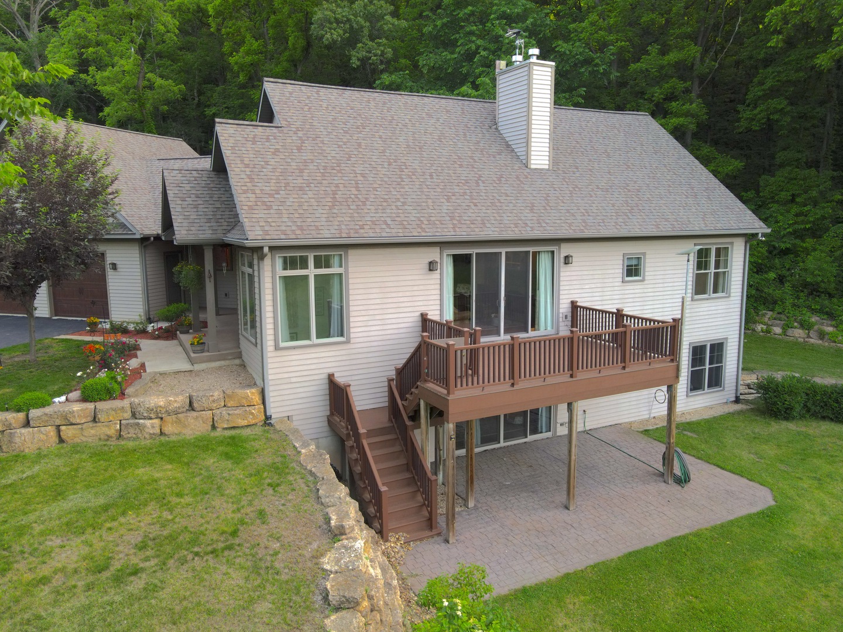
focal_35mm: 24
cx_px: 422
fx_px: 584
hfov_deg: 71.6
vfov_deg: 56.8
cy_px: 316
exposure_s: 1/60
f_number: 2.8
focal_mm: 4.5
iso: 100
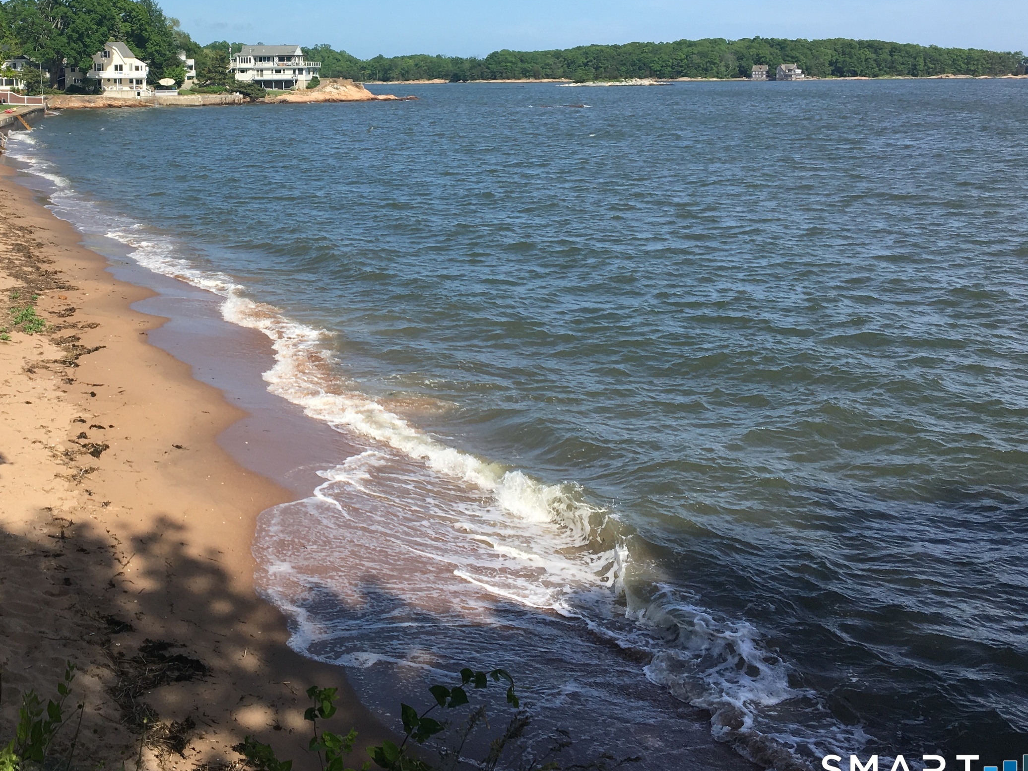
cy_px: 223
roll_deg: -1.5
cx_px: 286
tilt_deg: -5.8
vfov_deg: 33.1
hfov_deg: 42.8
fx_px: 1277
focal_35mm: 43
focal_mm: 4.15
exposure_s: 1/1709
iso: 25
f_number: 2.2
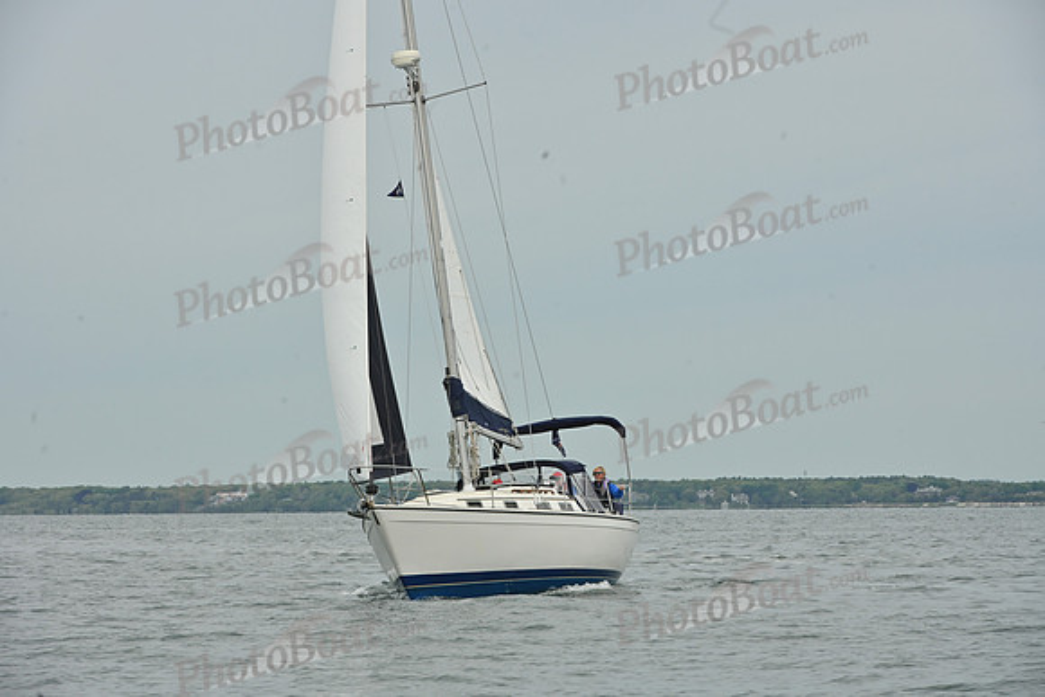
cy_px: 348
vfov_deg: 6.9
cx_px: 522
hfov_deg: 10.3
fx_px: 5807
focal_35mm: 200
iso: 320
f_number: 11
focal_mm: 200
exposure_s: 1/800
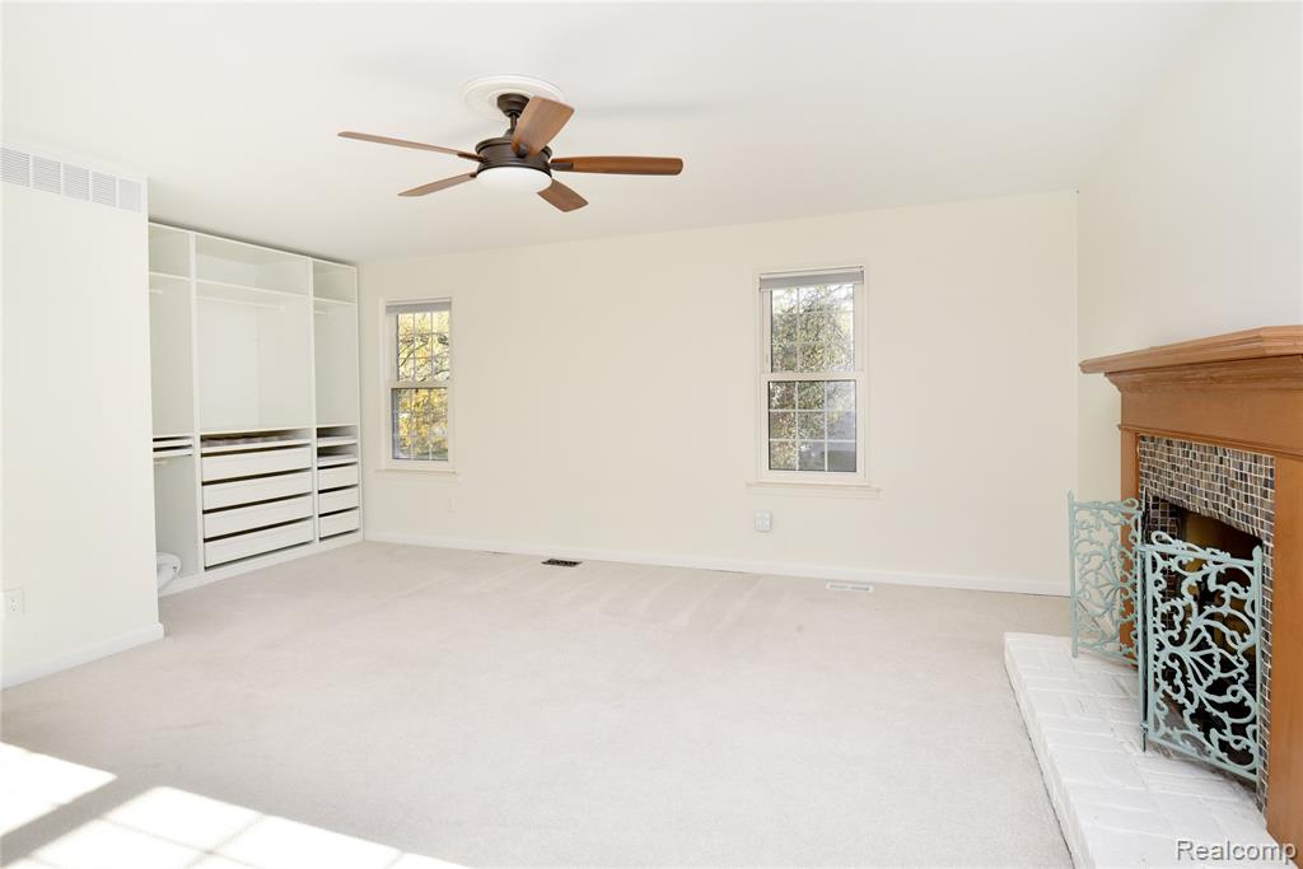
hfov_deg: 93.3
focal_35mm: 17
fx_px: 615
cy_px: 434
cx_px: 652
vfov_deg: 70.5
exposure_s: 1/60
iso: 800
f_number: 13
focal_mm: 17
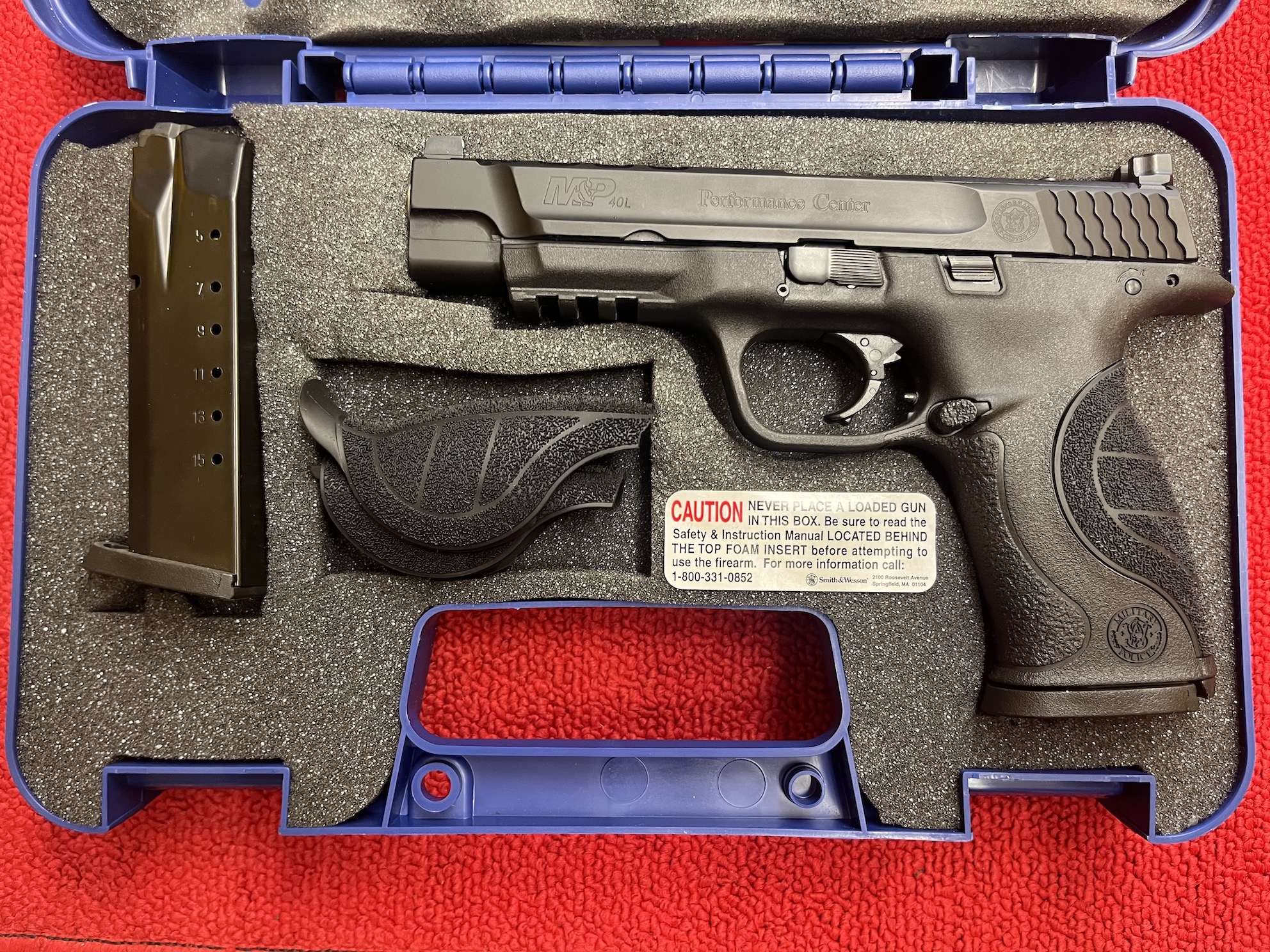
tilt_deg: -85.7
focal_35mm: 26
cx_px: 635
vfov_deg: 53.1
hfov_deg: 67.3
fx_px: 954
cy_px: 476
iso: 200
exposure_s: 1/50
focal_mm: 5.1
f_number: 1.6
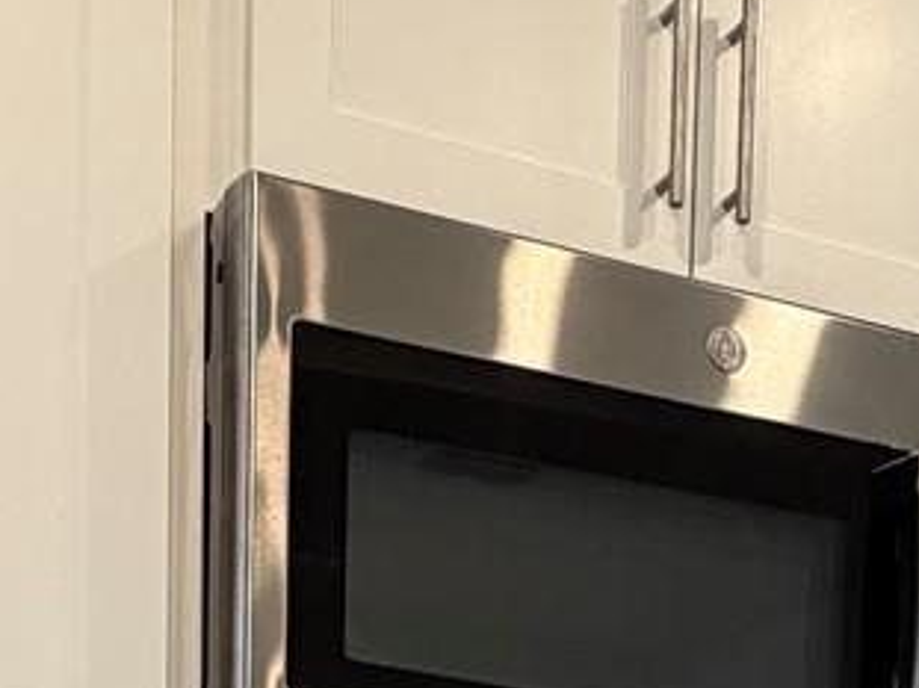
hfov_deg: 26.6
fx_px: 1911
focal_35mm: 72
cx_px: 730
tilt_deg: -4.7
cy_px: 1205
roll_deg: -1.7
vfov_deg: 17.1
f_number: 2.2
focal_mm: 2.22
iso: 200
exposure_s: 1/120
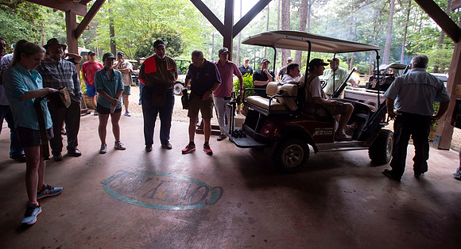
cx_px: 226
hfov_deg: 92.2
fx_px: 222
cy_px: 108
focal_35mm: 18
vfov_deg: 58.5
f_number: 3.2
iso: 800
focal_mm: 17
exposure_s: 1/60
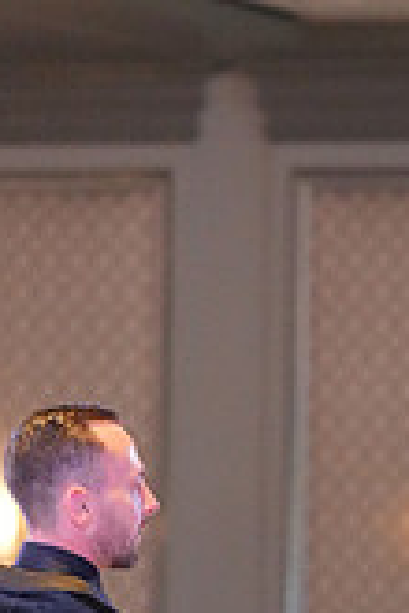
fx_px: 6390
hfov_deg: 3.7
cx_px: 463
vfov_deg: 5.4
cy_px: 988
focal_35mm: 375
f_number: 3.2
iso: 6400
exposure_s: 1/500
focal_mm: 107
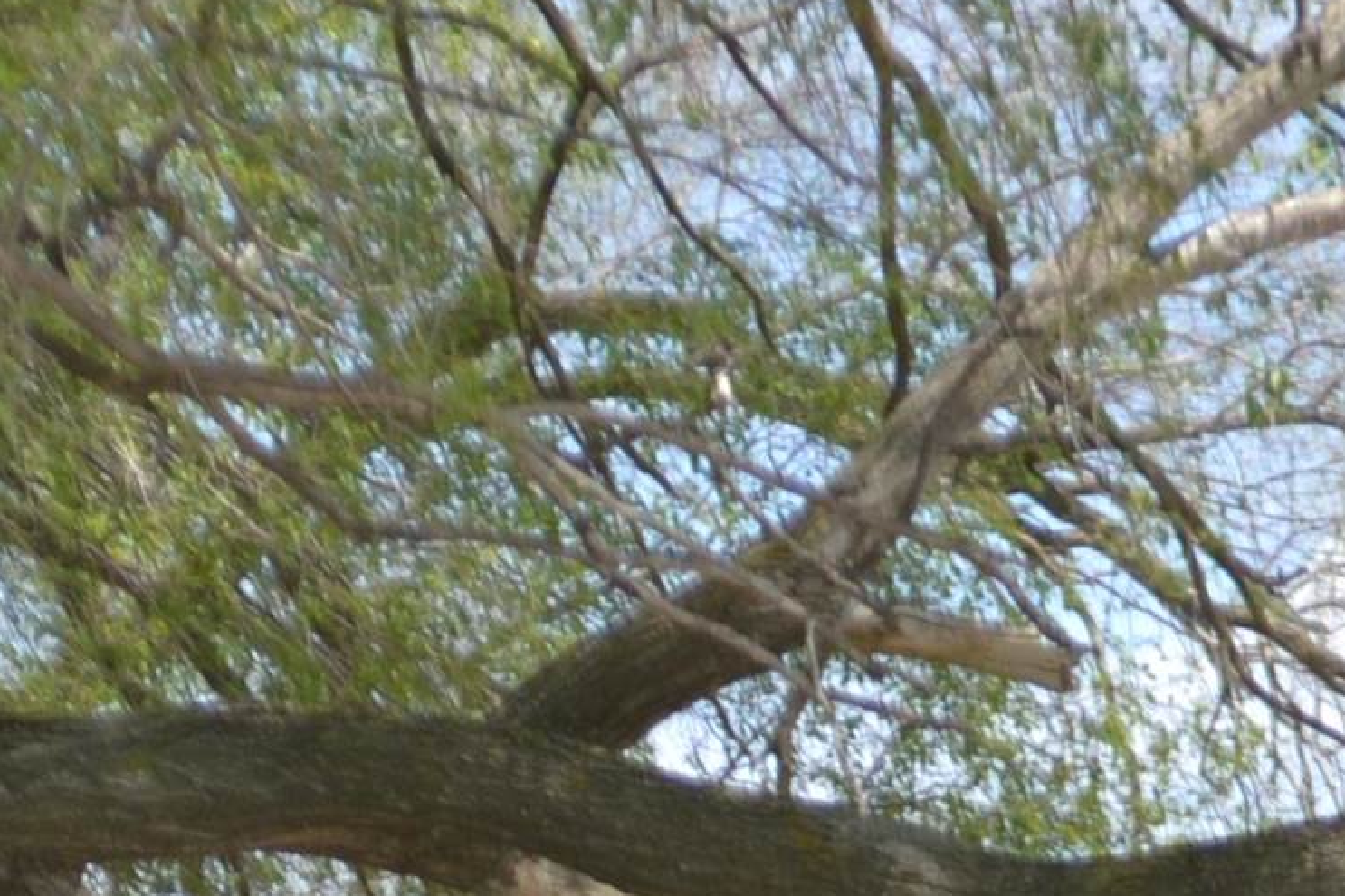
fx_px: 10197
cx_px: 778
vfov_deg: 5.0
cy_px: 1745
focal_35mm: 273
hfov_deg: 7.5
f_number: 5.3
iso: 100
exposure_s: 1/250
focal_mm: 44
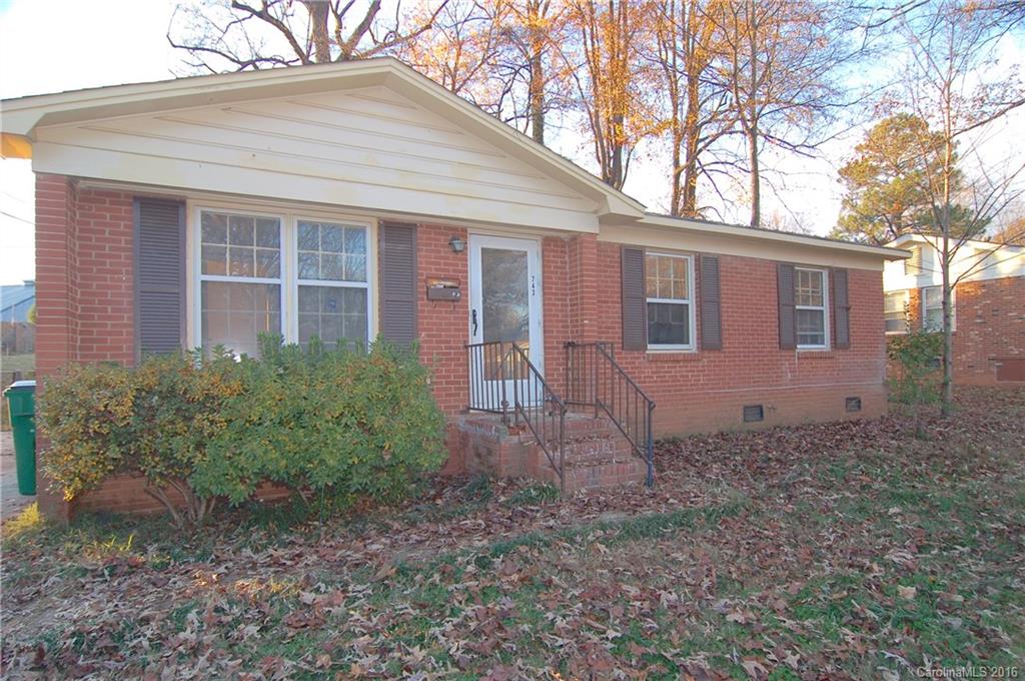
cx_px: 512
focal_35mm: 18
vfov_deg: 67.2
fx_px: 512
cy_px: 340
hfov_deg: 90.1
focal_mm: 12
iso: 400
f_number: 5.6
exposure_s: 1/125
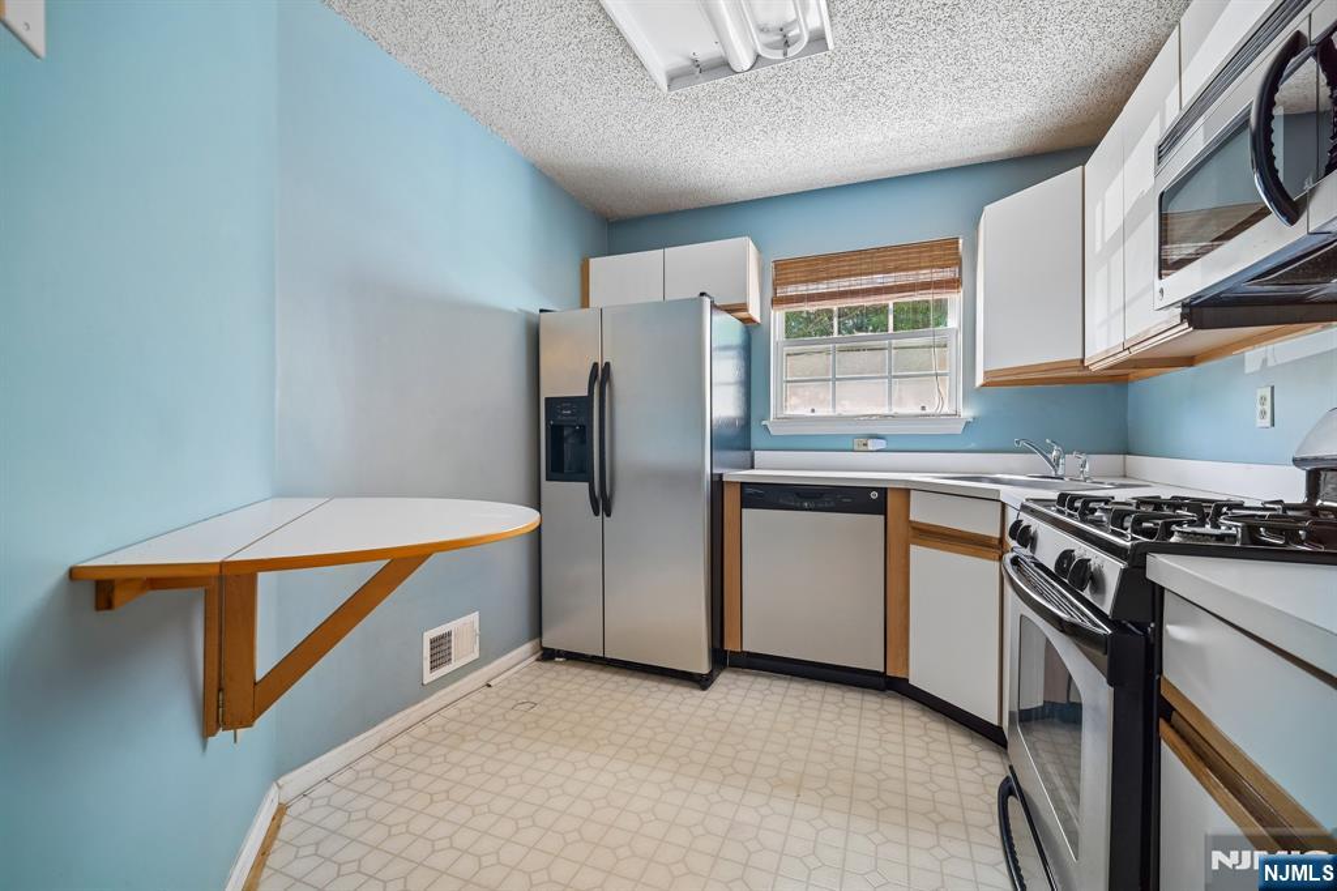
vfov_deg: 53.1
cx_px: 668
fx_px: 891
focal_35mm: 24
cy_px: 446
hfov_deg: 73.8
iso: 640
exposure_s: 1/13
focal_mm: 24
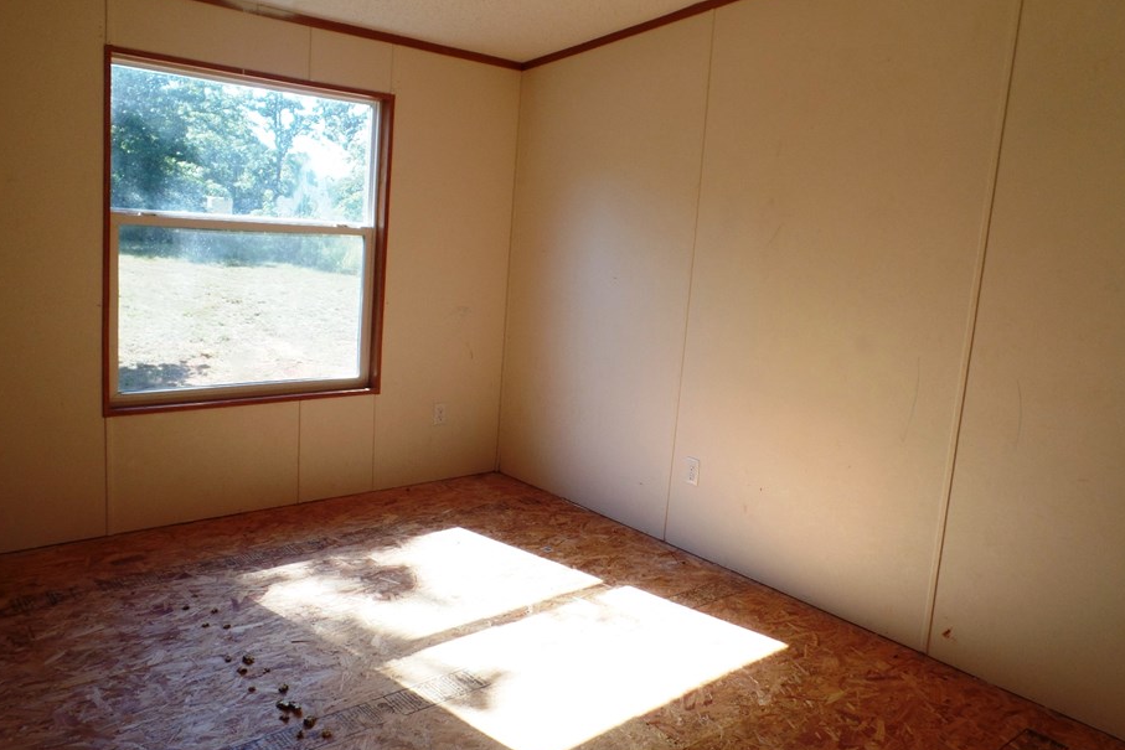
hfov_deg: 67.4
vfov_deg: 47.9
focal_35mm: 27
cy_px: 347
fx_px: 844
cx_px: 580
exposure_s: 1/90
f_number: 3.5
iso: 80
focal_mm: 4.1
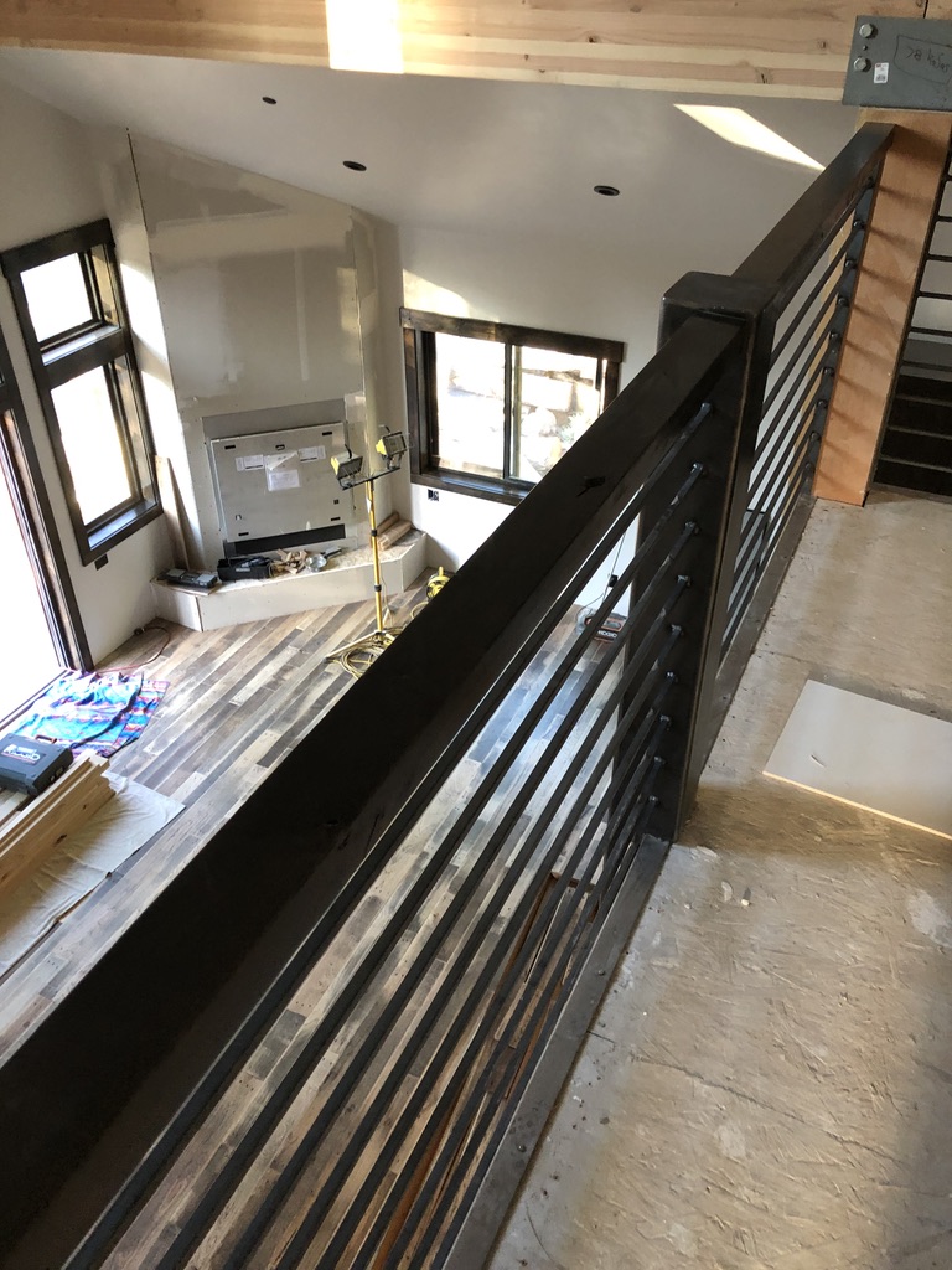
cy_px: 635
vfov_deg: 63.4
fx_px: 1027
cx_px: 476
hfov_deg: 49.7
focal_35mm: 28
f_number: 1.8
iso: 80
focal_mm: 4
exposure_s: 1/15
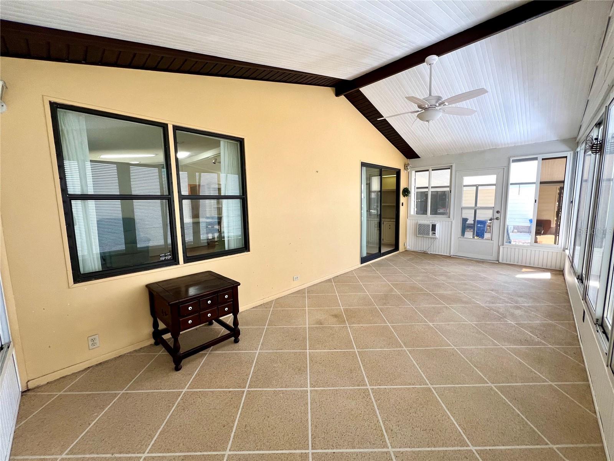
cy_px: 230
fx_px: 231
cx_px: 307
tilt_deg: -6.7
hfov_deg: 106.2
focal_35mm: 13
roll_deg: +1.1
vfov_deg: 89.9
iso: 64
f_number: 1.8
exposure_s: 1/99
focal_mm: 1.57
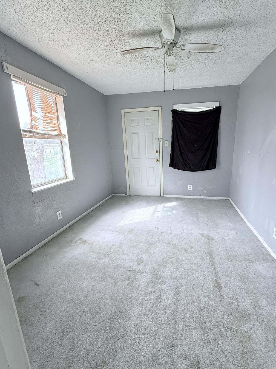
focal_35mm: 16
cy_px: 186
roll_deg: +1.0
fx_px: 170
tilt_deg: -12.7
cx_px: 152
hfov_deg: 77.9
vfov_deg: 94.5
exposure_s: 1/99
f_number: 2.2
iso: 160
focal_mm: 2.22
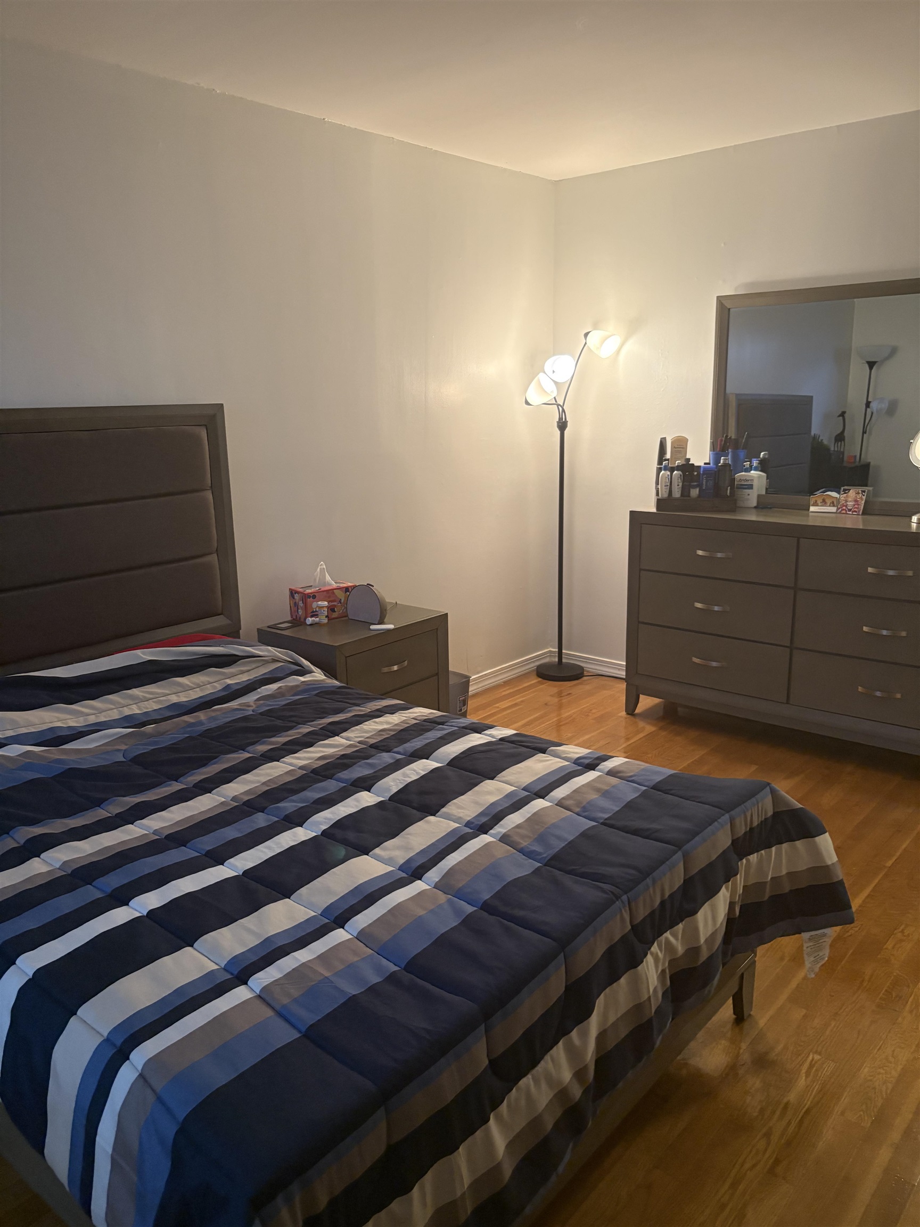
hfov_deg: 53.1
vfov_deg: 67.3
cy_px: 614
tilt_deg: -11.1
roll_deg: +0.7
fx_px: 921
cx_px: 460
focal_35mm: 26
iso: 250
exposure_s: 1/60
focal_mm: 5.96
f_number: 1.6
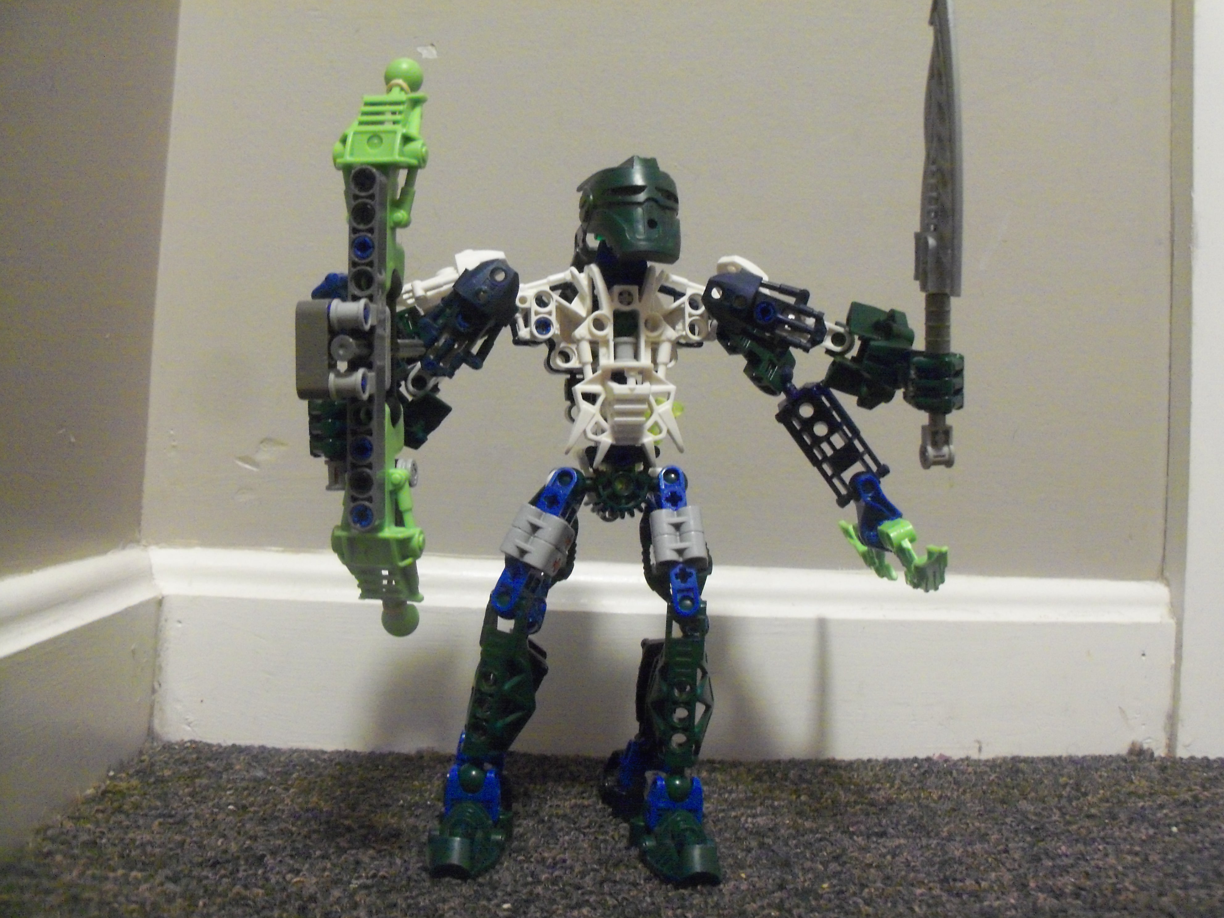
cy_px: 459
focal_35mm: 35
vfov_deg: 40.7
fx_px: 1238
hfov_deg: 52.6
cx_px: 612
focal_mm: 6.3
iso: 400
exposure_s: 1/2.5
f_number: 3
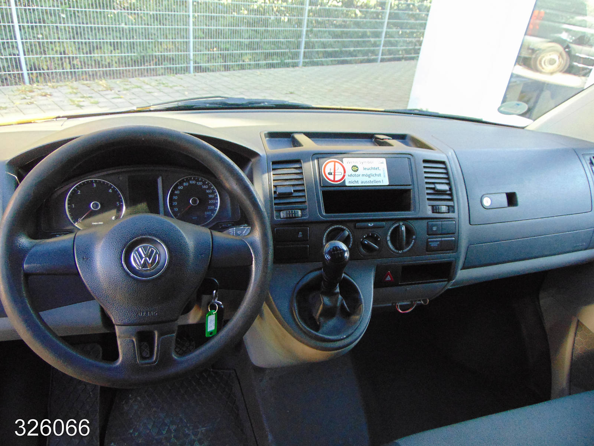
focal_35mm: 25
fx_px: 429
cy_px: 223
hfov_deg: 69.4
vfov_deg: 54.9
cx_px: 297
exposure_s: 1/30
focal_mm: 4.5
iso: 100
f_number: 3
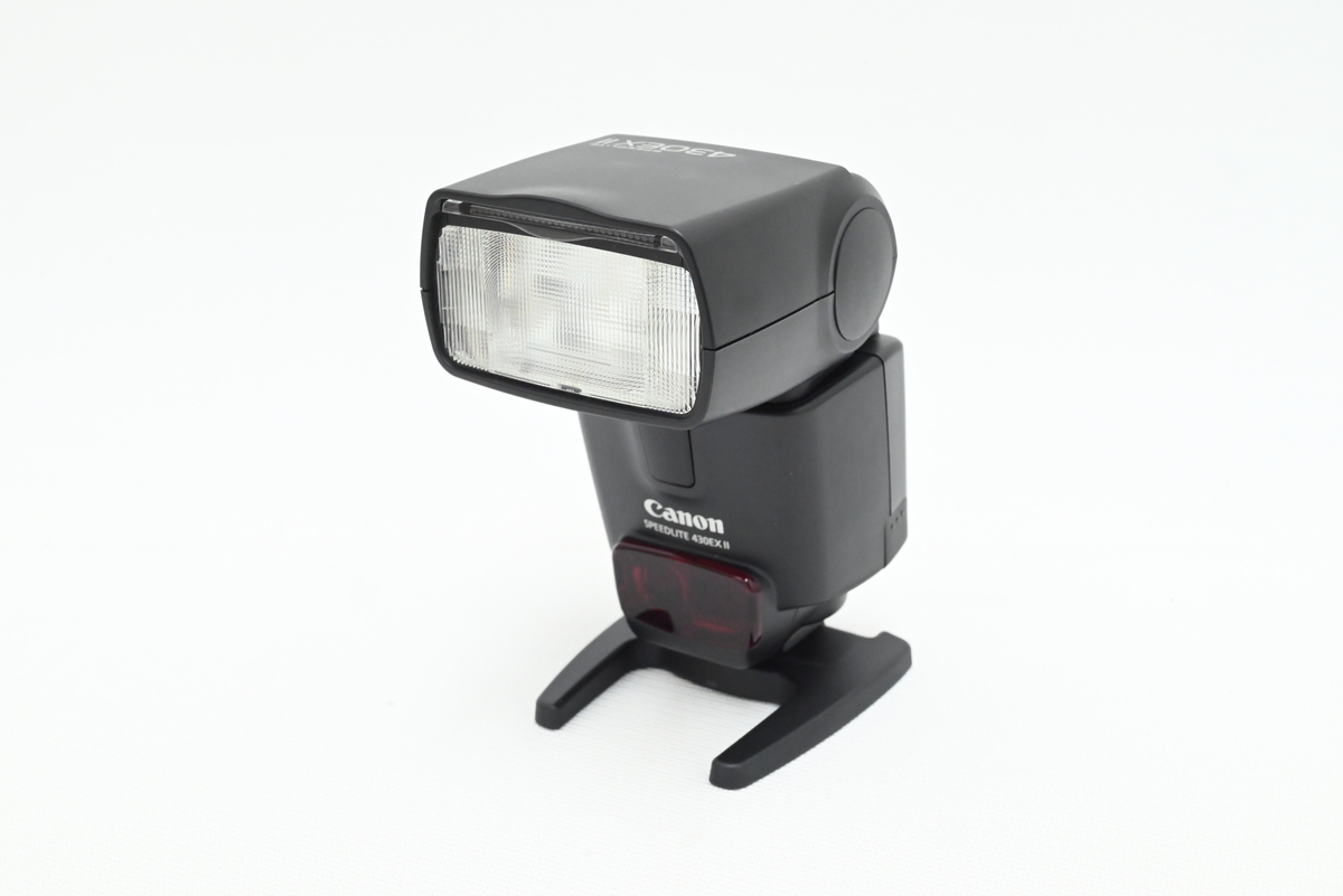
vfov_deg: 27.0
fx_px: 1866
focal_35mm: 50
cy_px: 448
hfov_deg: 39.6
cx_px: 672
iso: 7200
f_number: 16
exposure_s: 1/50
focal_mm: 50
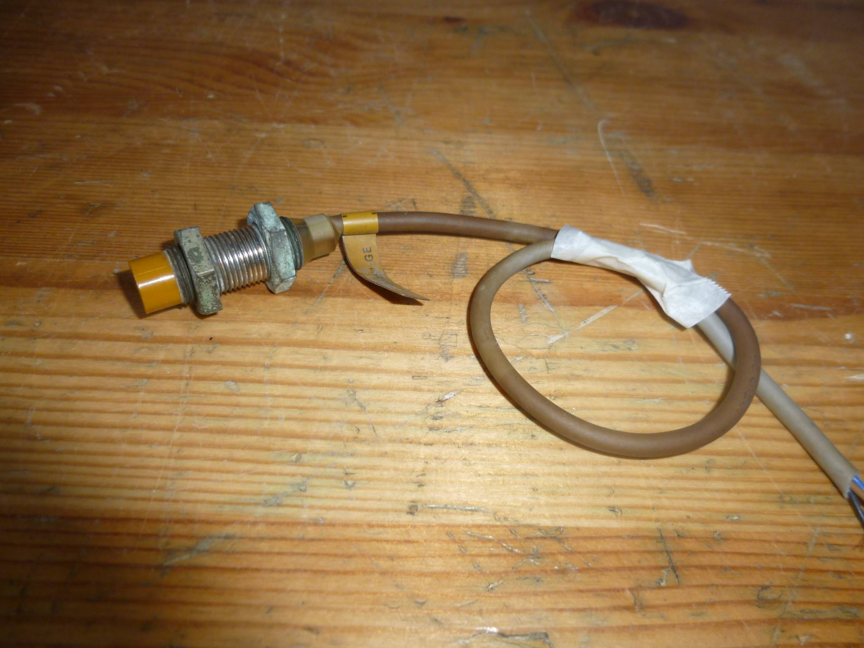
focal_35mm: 25
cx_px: 432
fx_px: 624
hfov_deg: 69.4
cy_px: 324
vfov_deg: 54.9
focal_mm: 4.5
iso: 100
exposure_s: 1/60
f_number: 3.1
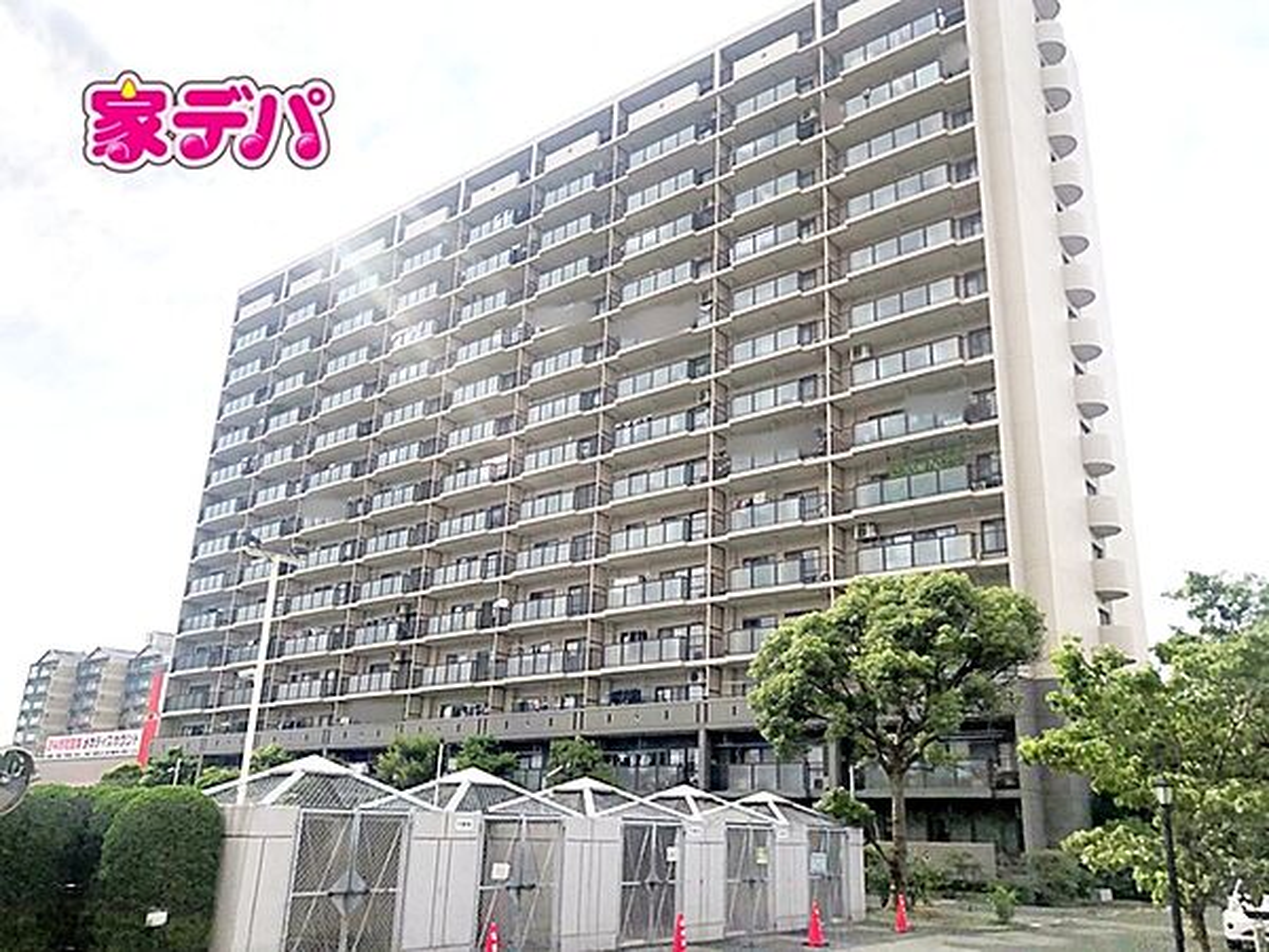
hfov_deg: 63.4
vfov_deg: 49.7
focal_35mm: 28
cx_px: 634
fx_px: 1026
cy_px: 476
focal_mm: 4
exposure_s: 1/3745
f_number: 1.8
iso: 20
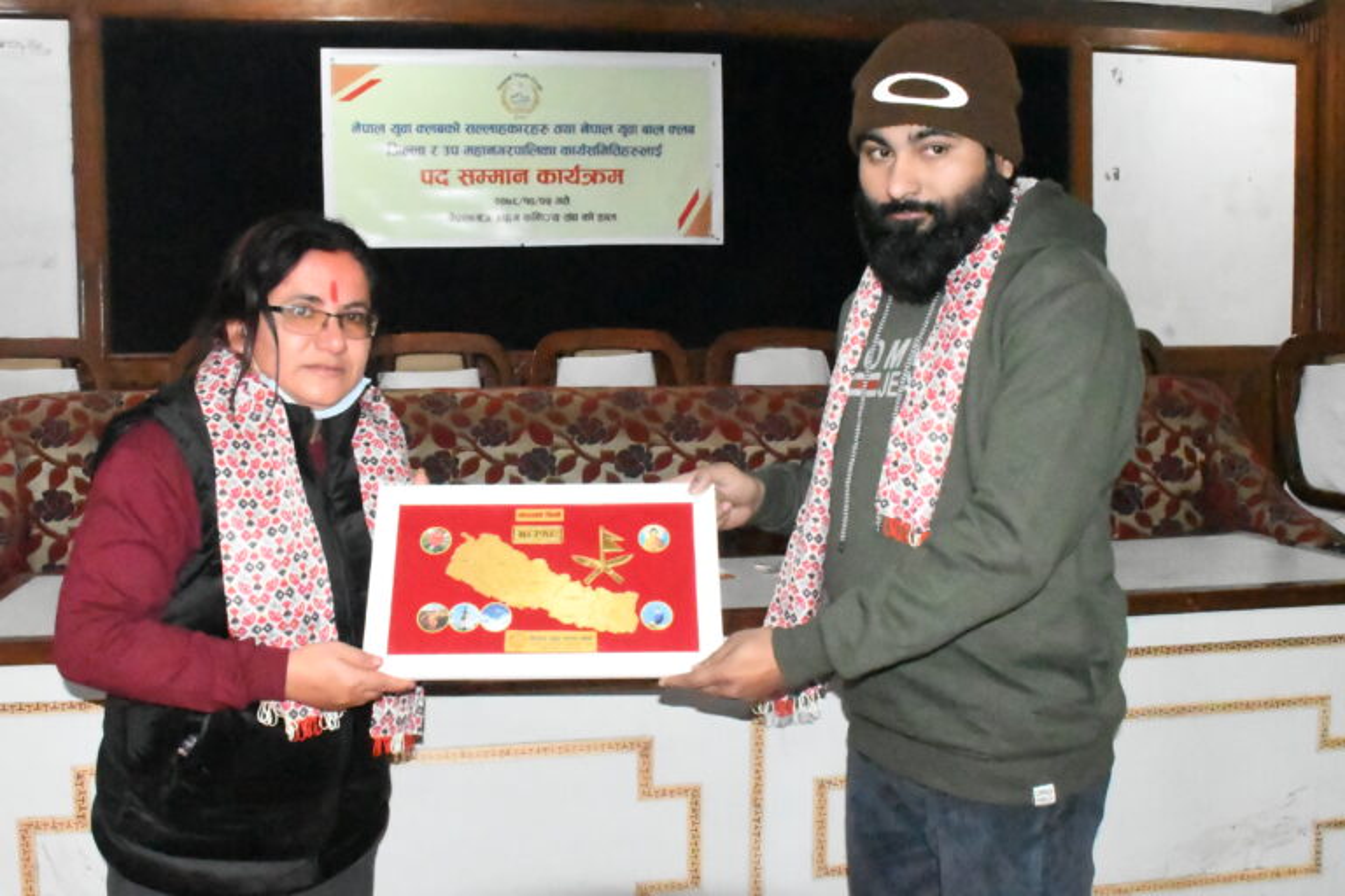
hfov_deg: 53.1
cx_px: 672
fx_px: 1345
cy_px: 448
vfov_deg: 36.9
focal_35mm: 36
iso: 51200
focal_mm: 18
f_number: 3.5
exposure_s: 1/250
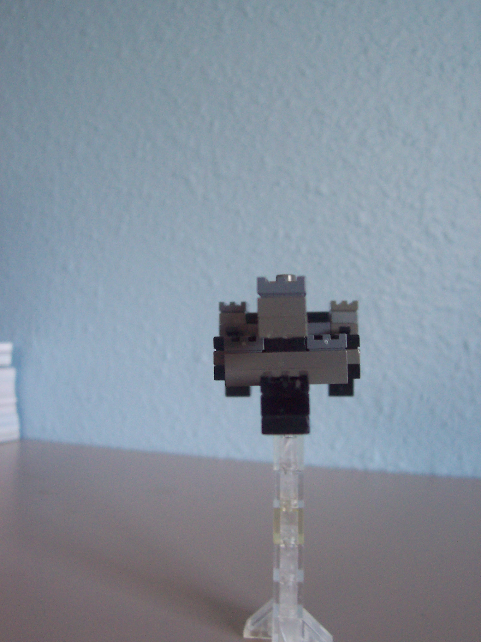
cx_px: 240
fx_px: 686
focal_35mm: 37
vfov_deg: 50.1
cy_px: 321
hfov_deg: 38.7
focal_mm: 5.6
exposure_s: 1/20
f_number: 2.8
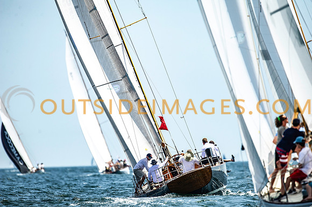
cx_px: 156
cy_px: 104
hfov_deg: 3.4
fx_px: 5197
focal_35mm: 600
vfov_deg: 2.3
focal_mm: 600
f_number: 5
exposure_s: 1/4000
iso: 400
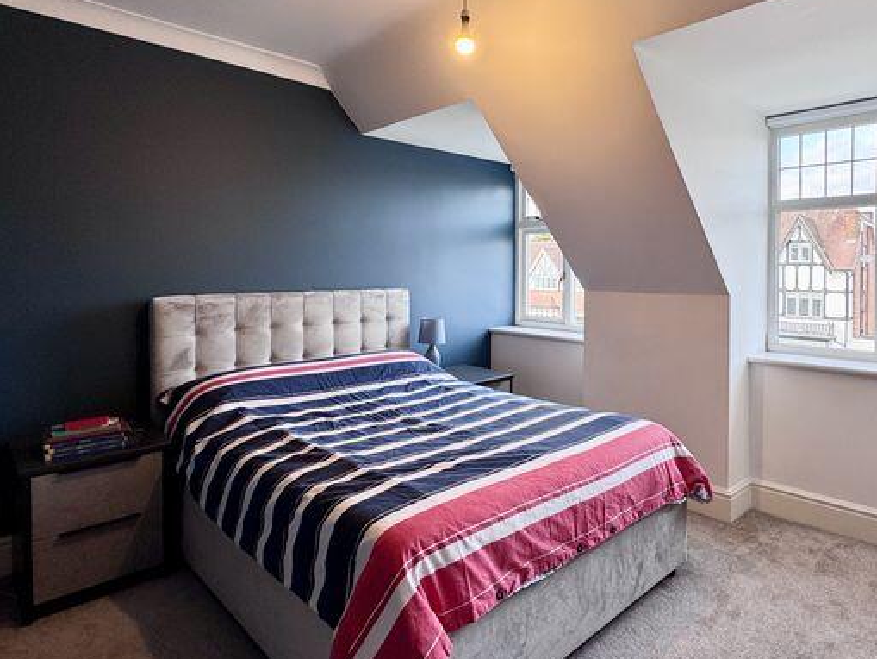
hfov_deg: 75.6
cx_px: 522
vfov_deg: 60.8
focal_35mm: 22
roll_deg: +0.5
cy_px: 276
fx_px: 558
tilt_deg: -0.7
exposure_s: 1/100
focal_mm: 2.22
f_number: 2.2
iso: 40
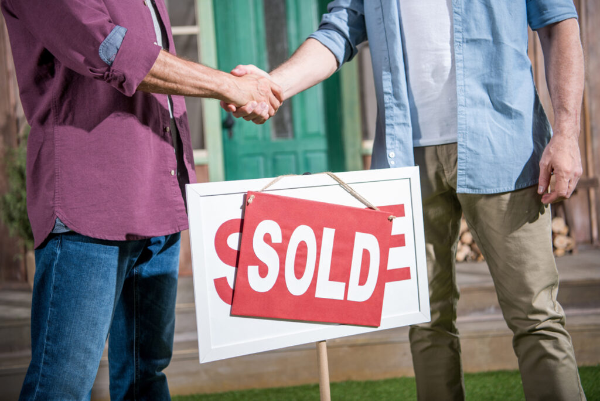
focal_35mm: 50
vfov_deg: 27.0
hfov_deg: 39.6
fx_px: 834
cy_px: 200
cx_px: 300
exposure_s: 1/200
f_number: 2.8
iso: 31
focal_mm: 50
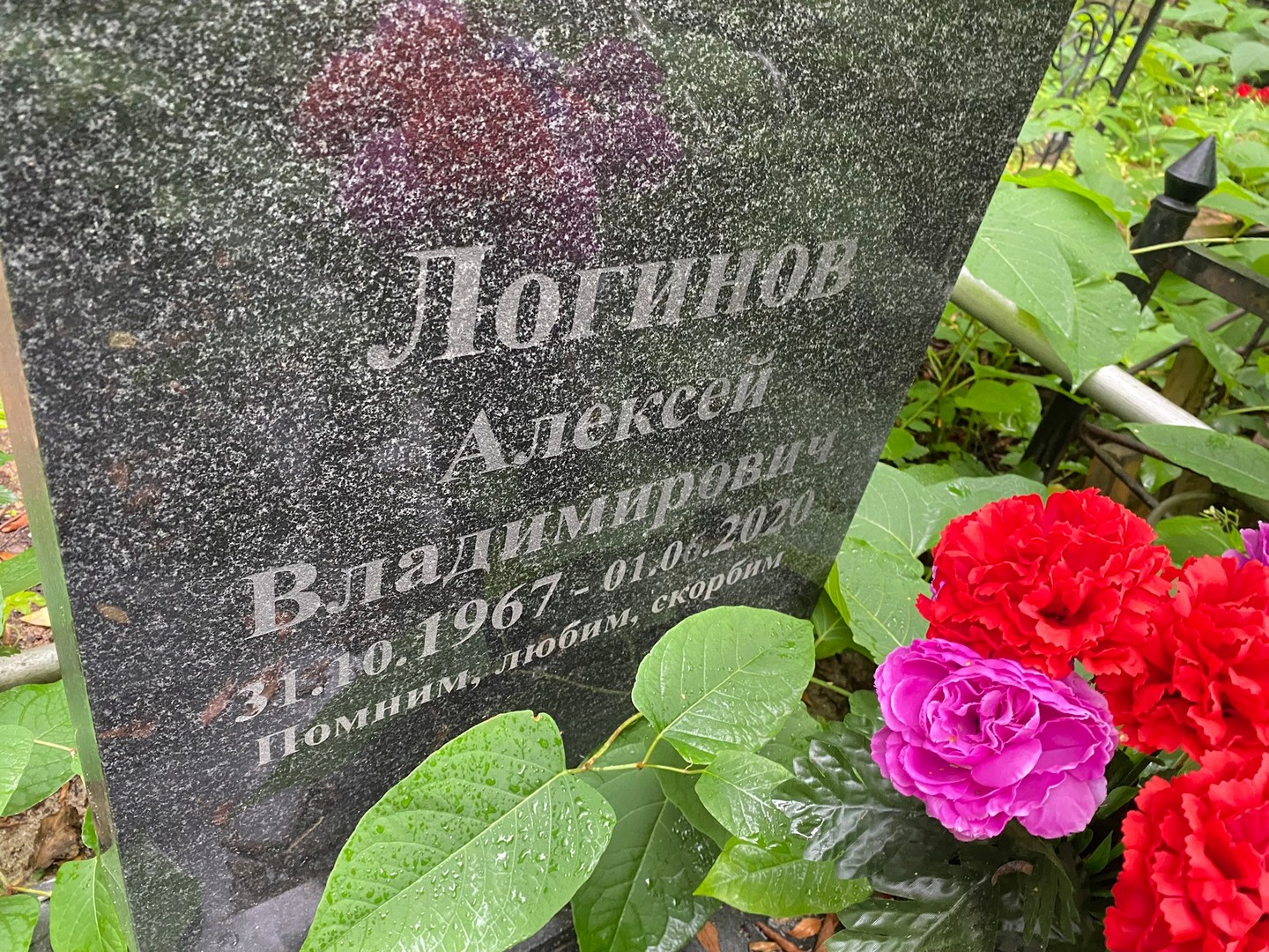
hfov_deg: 67.3
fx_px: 953
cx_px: 634
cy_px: 476
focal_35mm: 26
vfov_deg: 53.1
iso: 320
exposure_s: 1/60
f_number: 1.8
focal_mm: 4.25
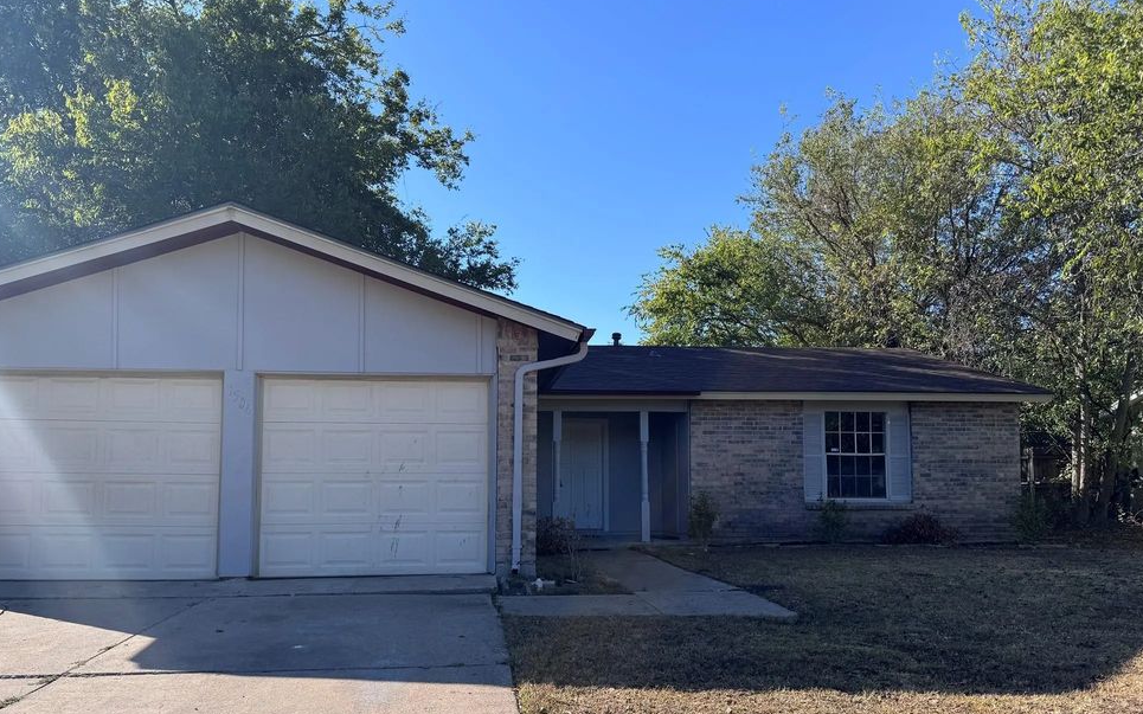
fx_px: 841
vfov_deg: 45.7
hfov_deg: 68.3
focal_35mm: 27
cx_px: 541
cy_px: 436
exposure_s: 1/2506
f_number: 1.78
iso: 80
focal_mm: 6.76
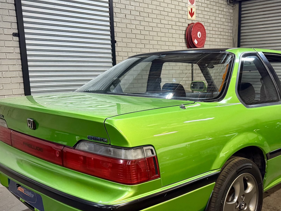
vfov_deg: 37.4
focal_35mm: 38
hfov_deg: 48.6
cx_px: 171
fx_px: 308
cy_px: 139
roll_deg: +1.1
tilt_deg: -13.2
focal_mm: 6.76
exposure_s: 1/50
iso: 500
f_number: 1.78
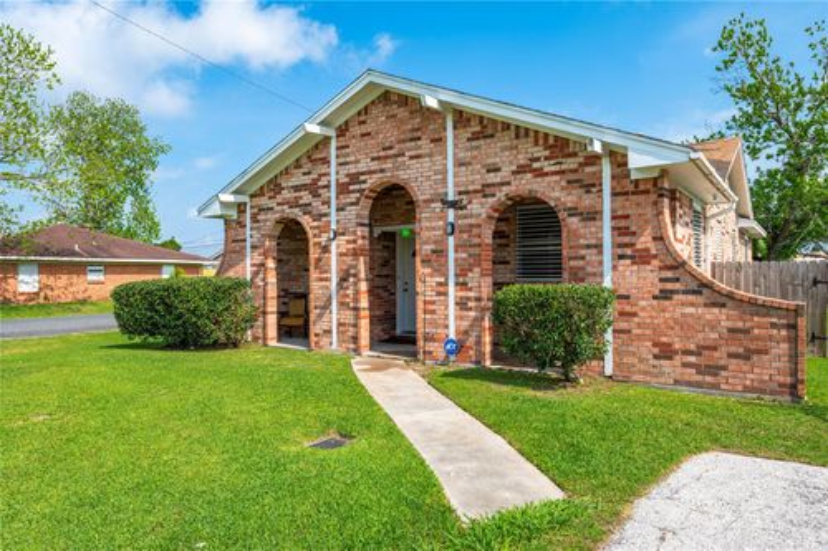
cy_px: 276
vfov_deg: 53.1
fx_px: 552
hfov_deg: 73.8
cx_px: 414
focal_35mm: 24
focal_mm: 24
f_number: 11
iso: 100
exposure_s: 1/160
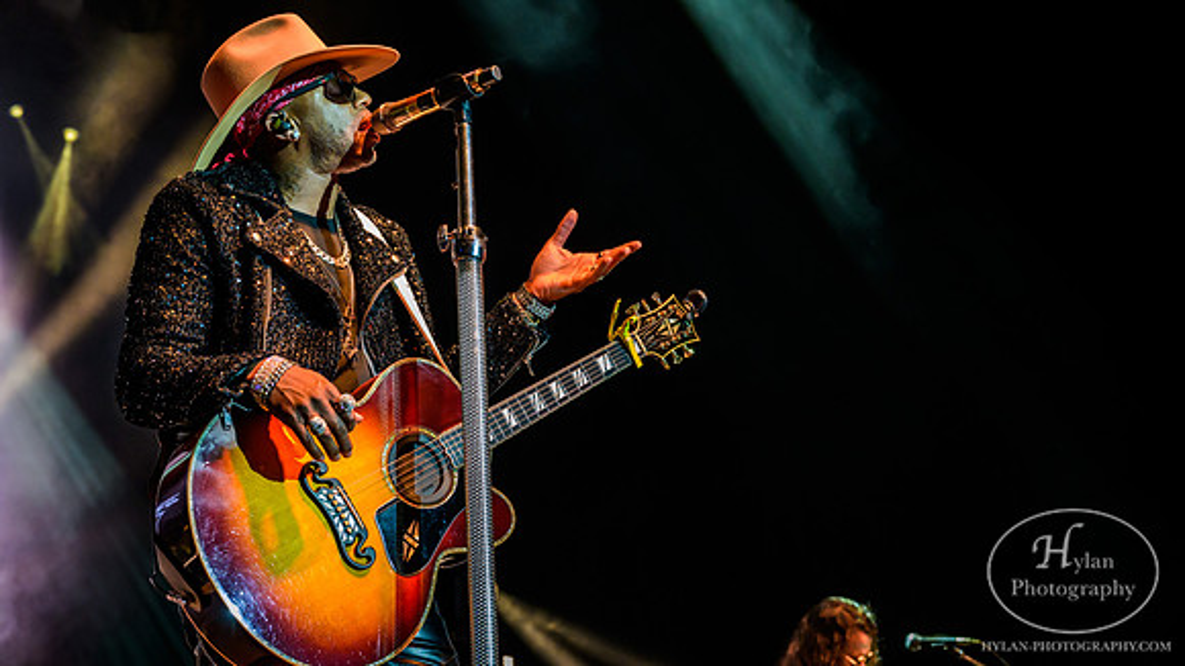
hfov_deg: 33.9
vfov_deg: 19.5
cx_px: 592
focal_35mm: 62
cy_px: 355
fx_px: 1942
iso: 3600
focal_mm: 59
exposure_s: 1/125
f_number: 5
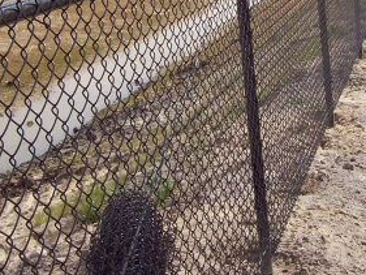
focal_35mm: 82
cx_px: 262
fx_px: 867
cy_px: -5
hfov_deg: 23.6
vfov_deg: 17.5
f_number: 4.8
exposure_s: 1/830
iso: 80
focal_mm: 6
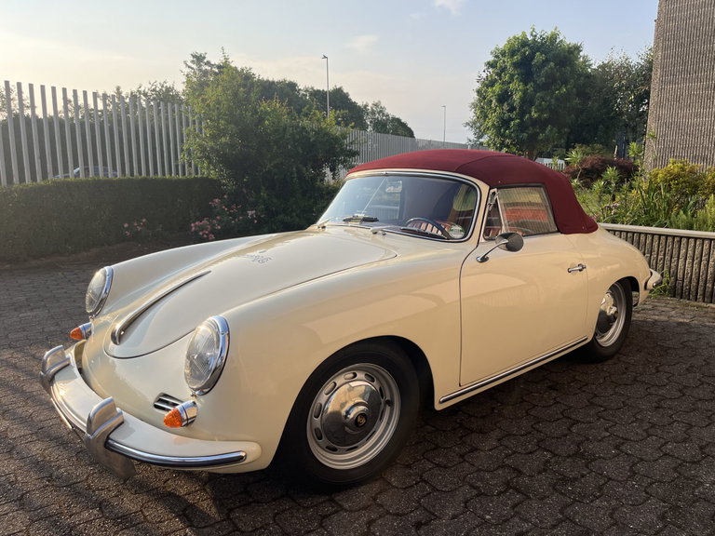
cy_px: 268
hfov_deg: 67.3
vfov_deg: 53.1
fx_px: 537
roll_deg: -0.4
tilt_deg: -10.3
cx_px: 358
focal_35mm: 26
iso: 50
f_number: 1.6
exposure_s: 1/1536
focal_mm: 5.1
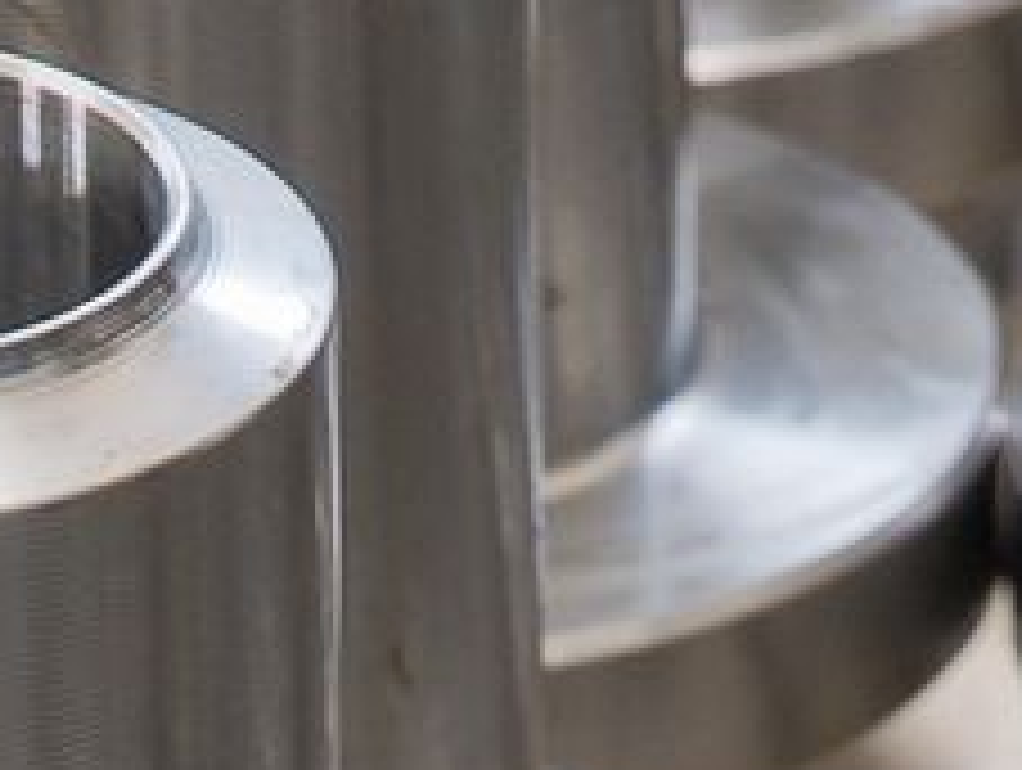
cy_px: 2645
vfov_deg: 2.0
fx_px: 22385
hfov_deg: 2.6
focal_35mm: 757
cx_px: -117
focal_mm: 62
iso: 200
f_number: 10
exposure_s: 1/5
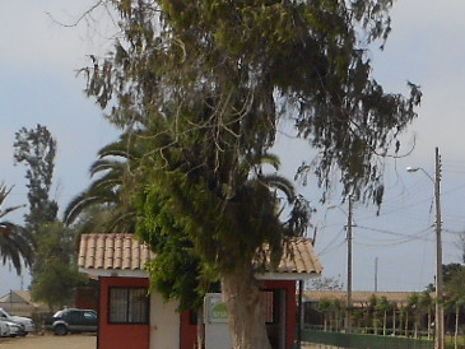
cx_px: 377
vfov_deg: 13.0
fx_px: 1532
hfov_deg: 17.1
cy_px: 172
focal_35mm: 114
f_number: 3.2
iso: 80
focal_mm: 4.6
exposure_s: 1/1250
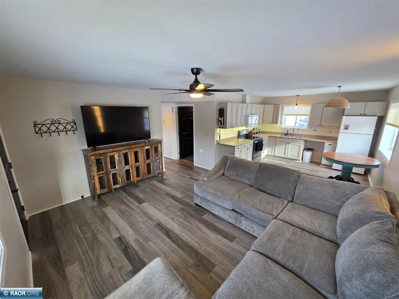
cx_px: 200
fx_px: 150
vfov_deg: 89.9
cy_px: 150
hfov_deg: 106.2
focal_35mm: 13
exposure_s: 1/29.8
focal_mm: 2.2
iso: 80
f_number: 1.9
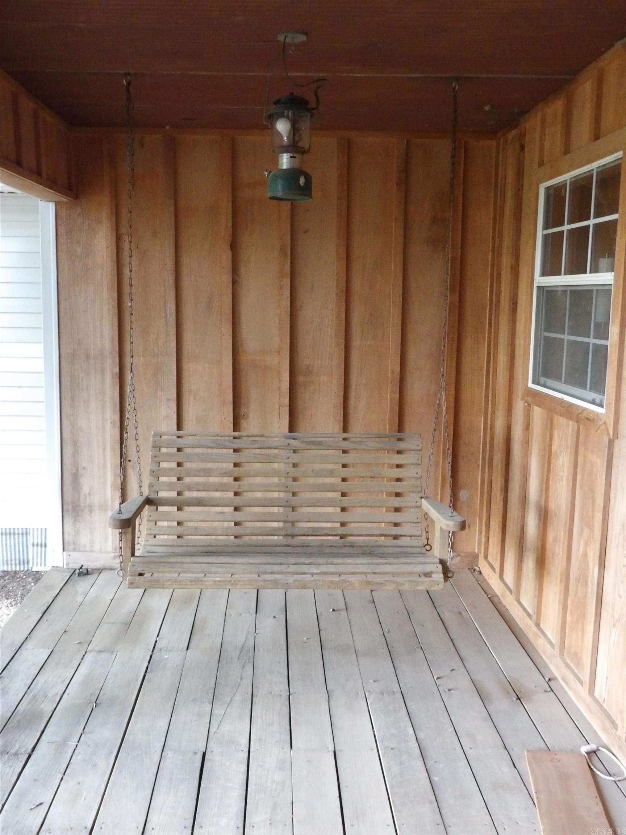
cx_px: 313
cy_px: 418
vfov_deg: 55.4
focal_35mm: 33
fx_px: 796
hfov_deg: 42.9
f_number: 3.6
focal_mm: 5.9
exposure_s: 1/14
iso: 800
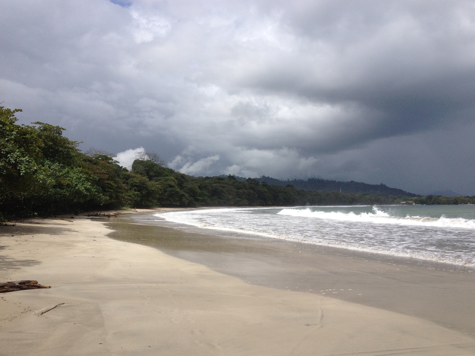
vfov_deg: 40.7
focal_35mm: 35
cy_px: 178
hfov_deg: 52.6
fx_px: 480
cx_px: 238
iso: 50
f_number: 2.4
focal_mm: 4.28
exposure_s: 1/4255
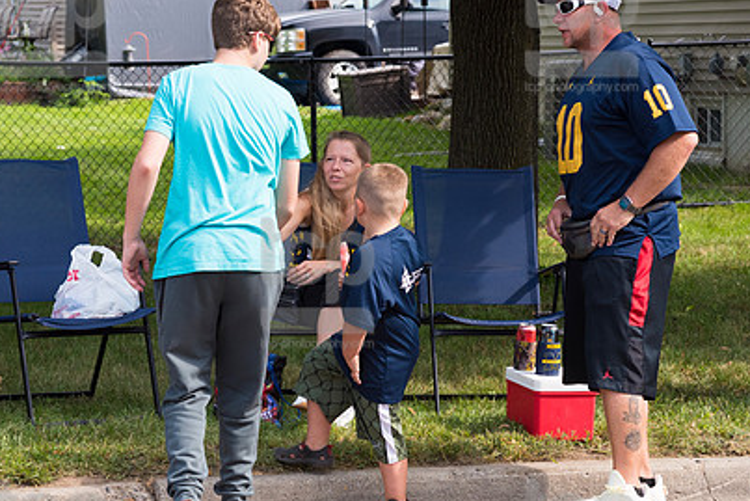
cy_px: 284
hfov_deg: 14.5
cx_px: 318
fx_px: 2938
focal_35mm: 141
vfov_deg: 9.7
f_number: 6.3
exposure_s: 1/500
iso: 500
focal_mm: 98
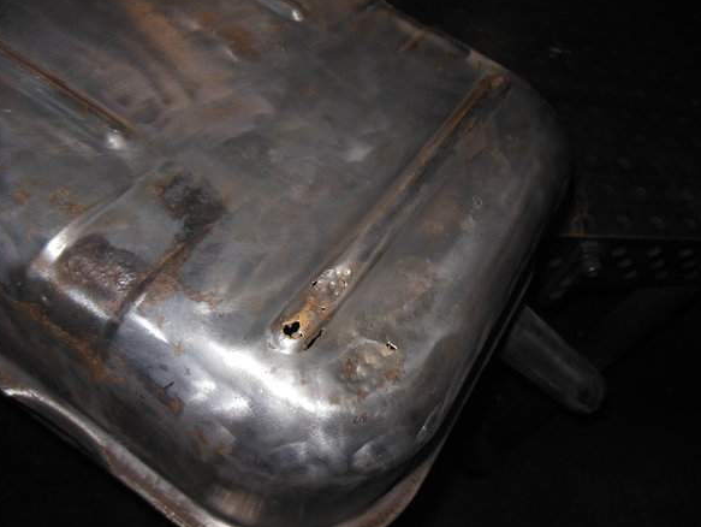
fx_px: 608
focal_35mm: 30
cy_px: 251
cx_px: 374
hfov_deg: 59.9
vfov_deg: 46.8
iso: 200
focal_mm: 4.5
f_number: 6.4
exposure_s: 1/25
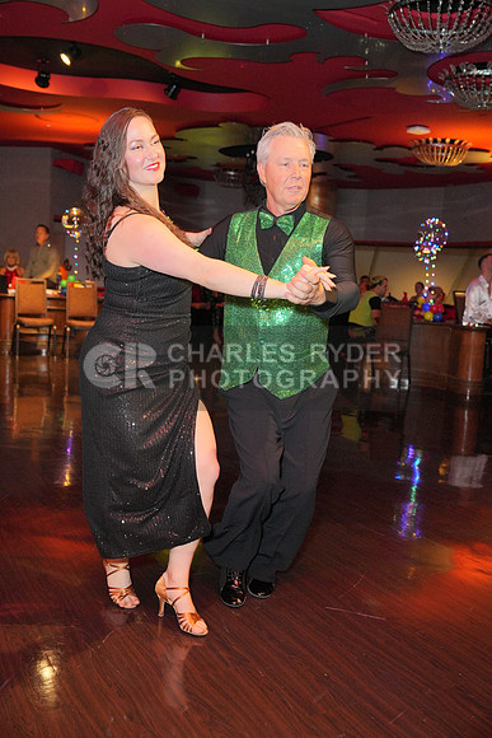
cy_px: 369
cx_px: 246
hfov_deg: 36.9
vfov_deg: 53.1
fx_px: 738
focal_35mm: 36
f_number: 4
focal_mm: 36
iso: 4000
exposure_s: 1/200
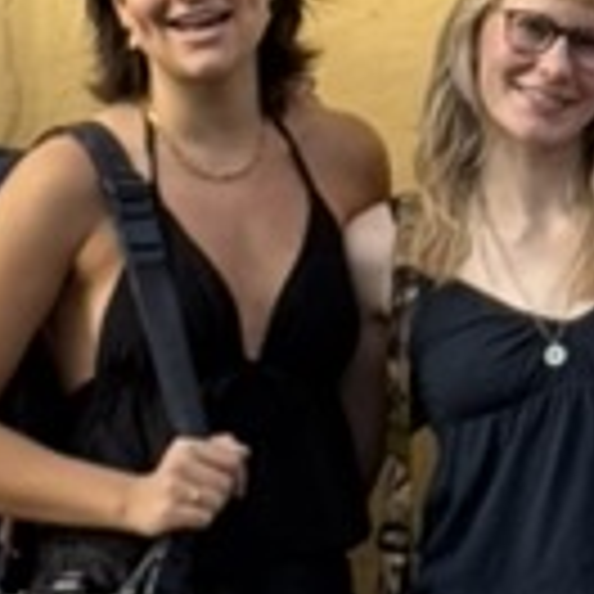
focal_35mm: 329
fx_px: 6387
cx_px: 630
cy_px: 90
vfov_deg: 5.3
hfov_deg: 5.3
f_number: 1.78
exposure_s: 1/1059
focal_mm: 6.76
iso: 64
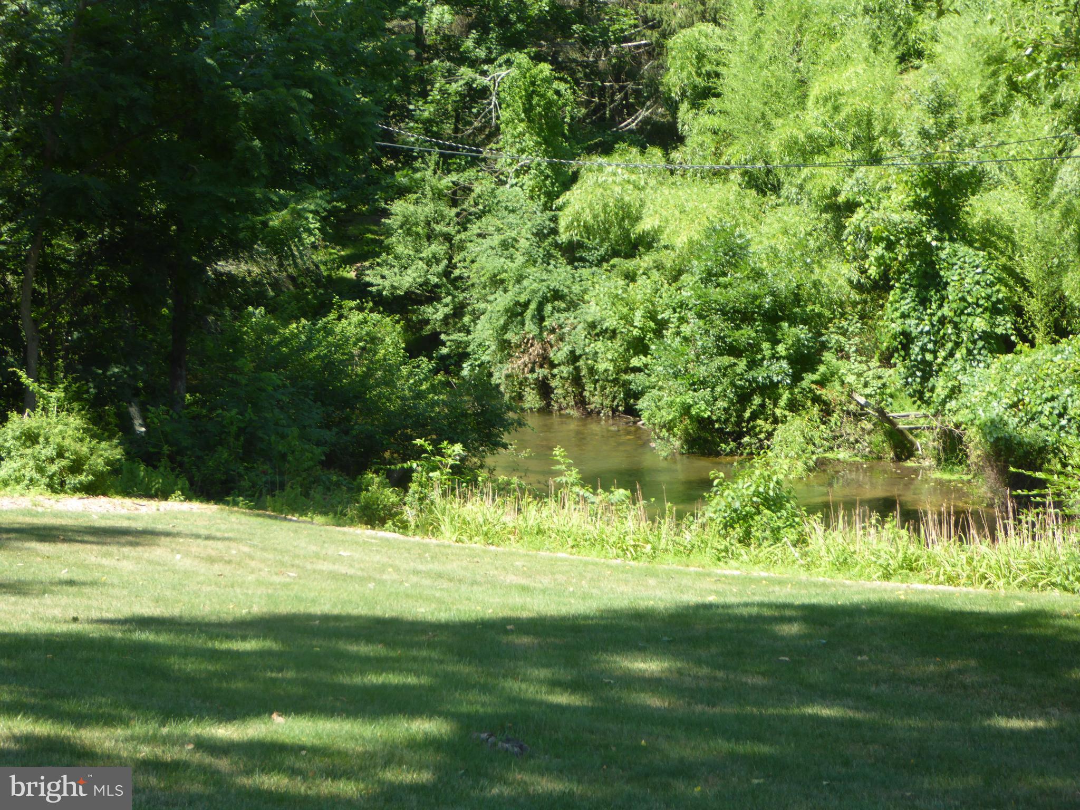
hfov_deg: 20.0
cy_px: 405
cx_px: 540
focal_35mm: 98
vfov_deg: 15.1
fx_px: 3058
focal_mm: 17.5
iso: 100
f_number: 5
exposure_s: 1/125
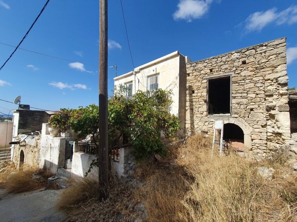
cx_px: 148
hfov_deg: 106.2
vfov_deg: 89.9
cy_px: 111
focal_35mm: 13
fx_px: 111
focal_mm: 1.8
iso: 50
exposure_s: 1/1360
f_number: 2.2
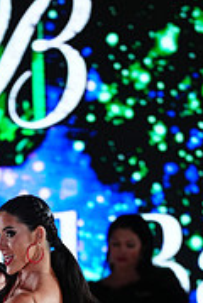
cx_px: -19
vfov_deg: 3.2
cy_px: 447
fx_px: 5451
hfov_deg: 2.1
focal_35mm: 647
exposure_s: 1/500
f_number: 2.8
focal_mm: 200
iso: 1600
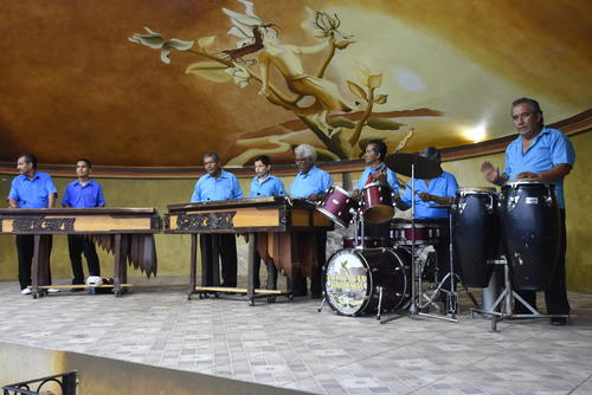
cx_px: 296
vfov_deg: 36.9
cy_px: 198
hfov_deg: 53.1
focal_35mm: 36
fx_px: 592
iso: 800
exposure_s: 1/80
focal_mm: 24
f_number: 4
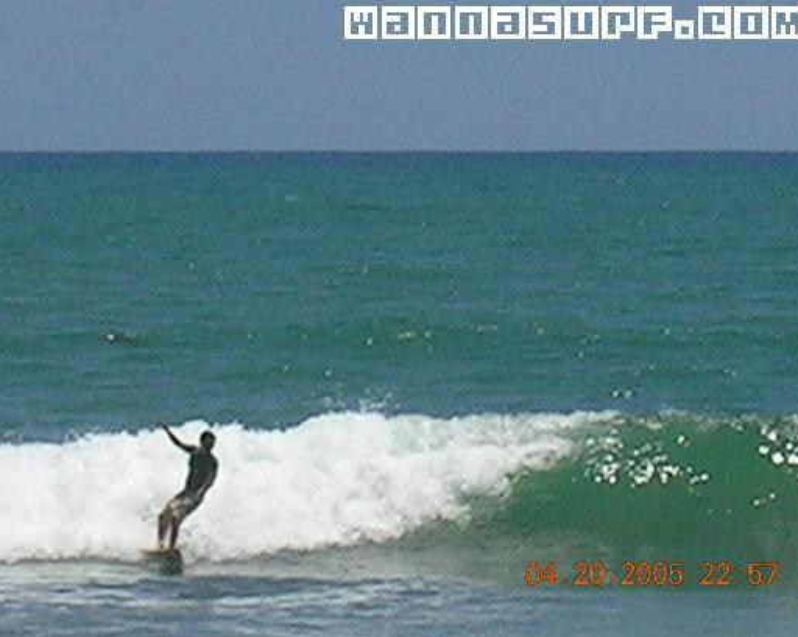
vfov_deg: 3.5
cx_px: 401
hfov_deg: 4.4
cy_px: 319
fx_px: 10386
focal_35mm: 440
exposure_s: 1/346
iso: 50
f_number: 8.2
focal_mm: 64.8
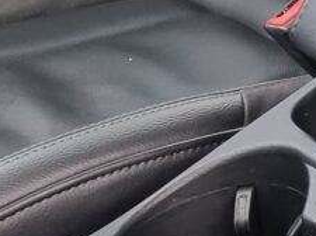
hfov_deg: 9.1
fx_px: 1559
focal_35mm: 171
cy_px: -351
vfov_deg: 7.9
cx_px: 986
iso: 200
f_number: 1.8
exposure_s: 1/100
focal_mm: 6.7
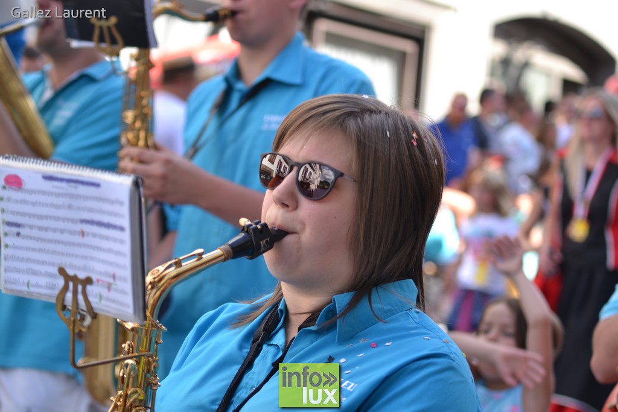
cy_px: 206
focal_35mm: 84
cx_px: 309
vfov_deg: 16.3
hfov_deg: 24.2
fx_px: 1442
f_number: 2.8
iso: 100
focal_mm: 56
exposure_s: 1/250
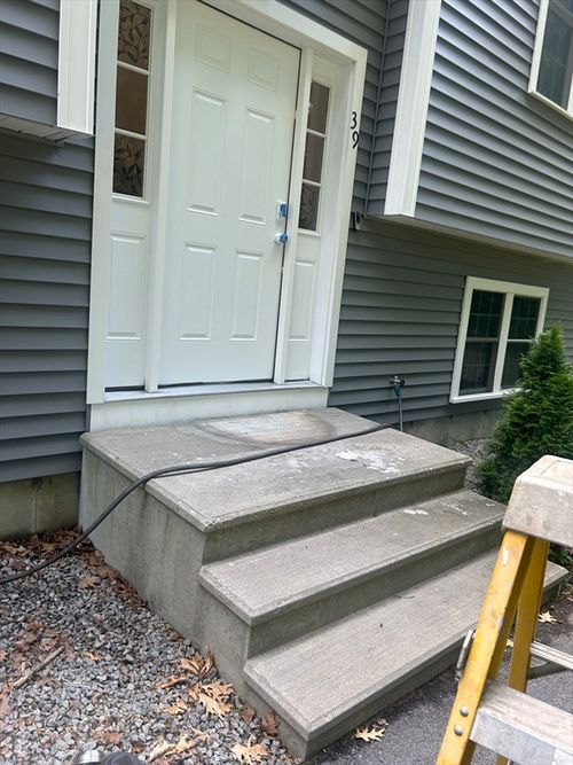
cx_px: 286
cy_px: 382
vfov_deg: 67.3
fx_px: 574
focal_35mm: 26
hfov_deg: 53.0
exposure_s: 1/121
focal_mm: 5.7
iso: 40
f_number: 1.5
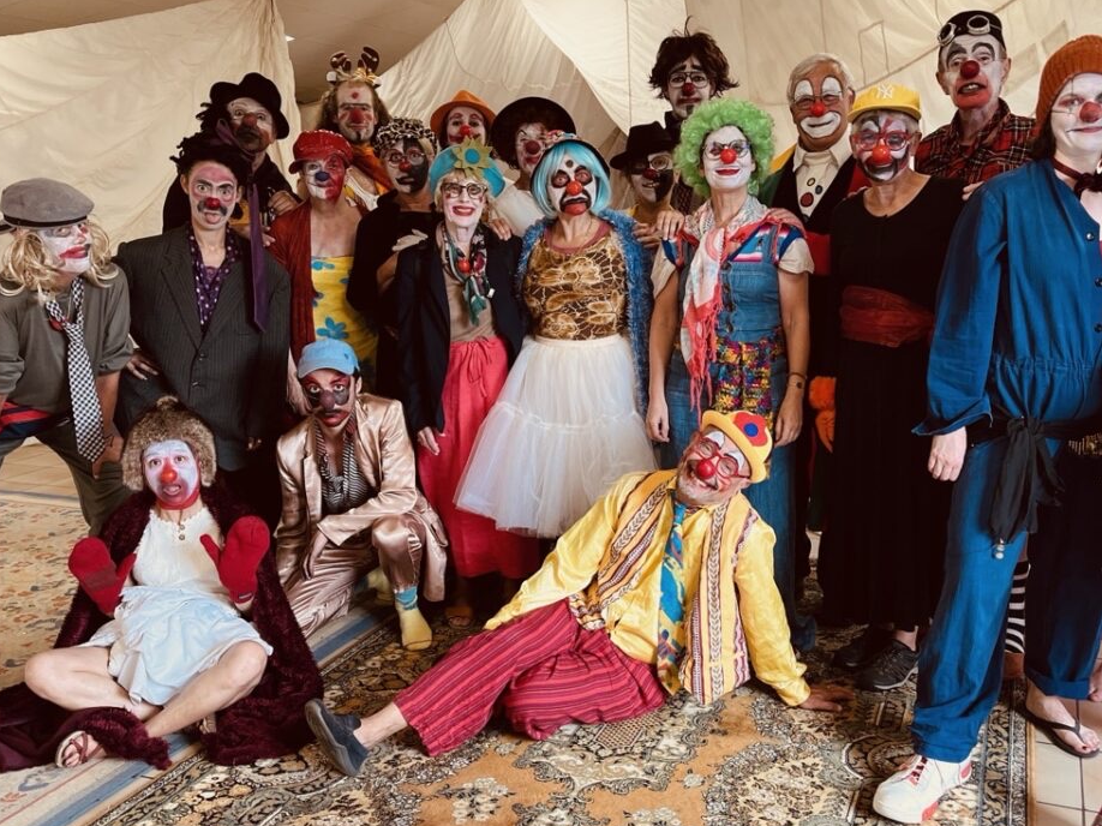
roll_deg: +2.0
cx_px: 613
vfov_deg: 41.8
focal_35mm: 34
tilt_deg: -13.7
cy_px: 420
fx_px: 1082
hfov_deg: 53.8
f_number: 1.6
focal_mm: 5.1
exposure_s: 1/100
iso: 125
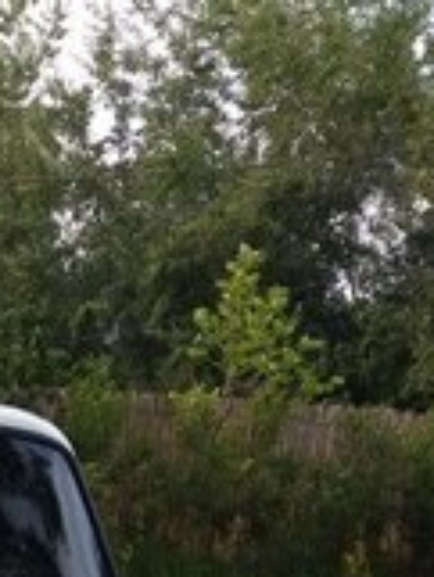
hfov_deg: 16.6
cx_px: -165
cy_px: 717
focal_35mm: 83
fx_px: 1386
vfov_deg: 21.6
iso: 40
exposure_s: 1/173
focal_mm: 3.7
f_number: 1.9
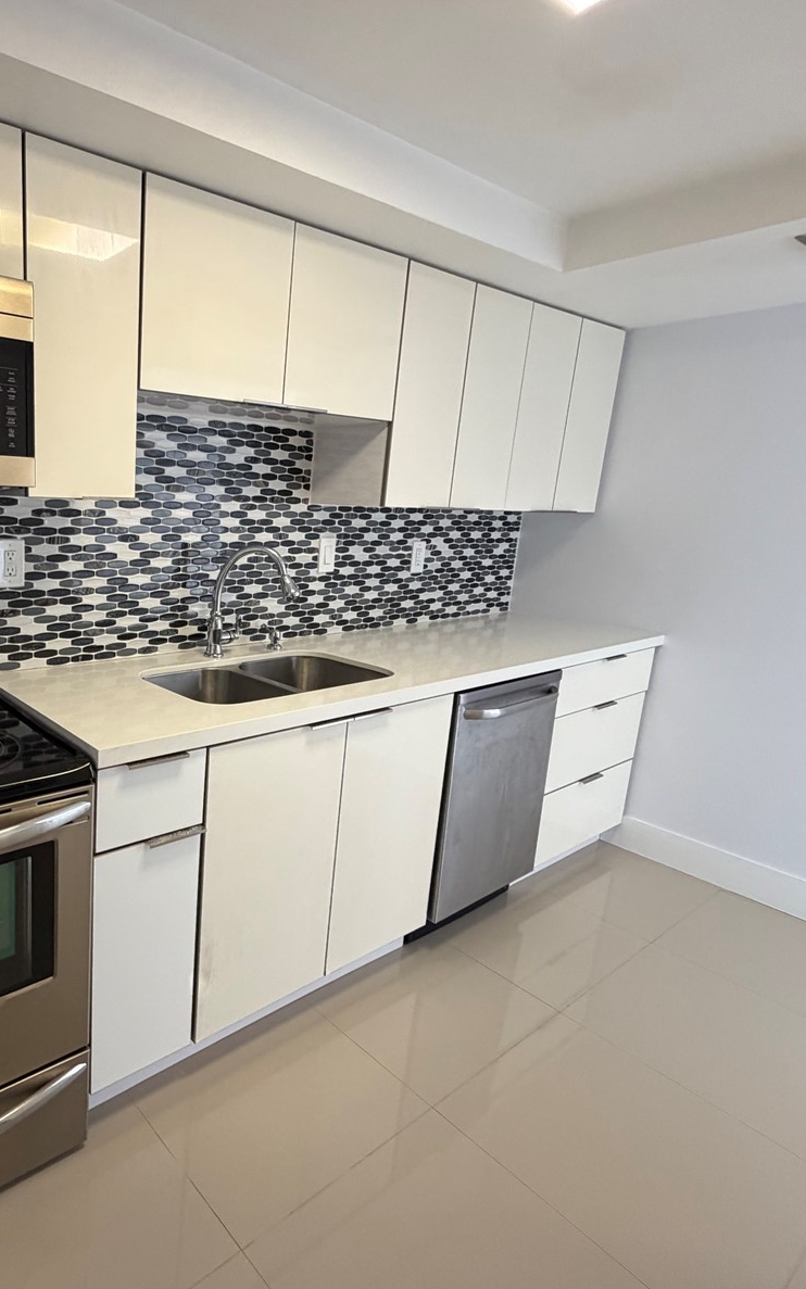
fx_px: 703
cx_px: 159
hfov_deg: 55.4
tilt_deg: -12.2
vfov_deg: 85.1
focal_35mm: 20
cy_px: 646
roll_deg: -1.7
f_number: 2.2
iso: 320
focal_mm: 2.22
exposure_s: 1/120
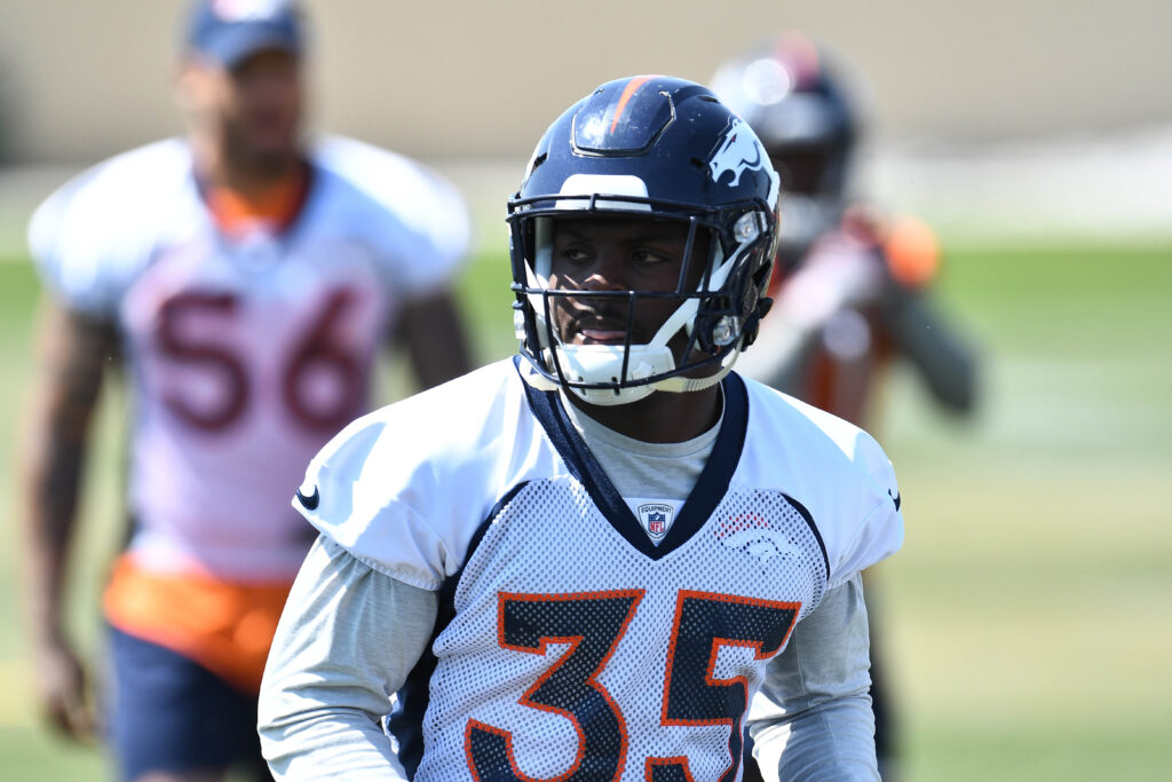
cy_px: 391
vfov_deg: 2.3
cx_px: 586
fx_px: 19535
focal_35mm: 600
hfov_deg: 3.4
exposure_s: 1/2000
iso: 400
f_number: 4.5
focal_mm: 400
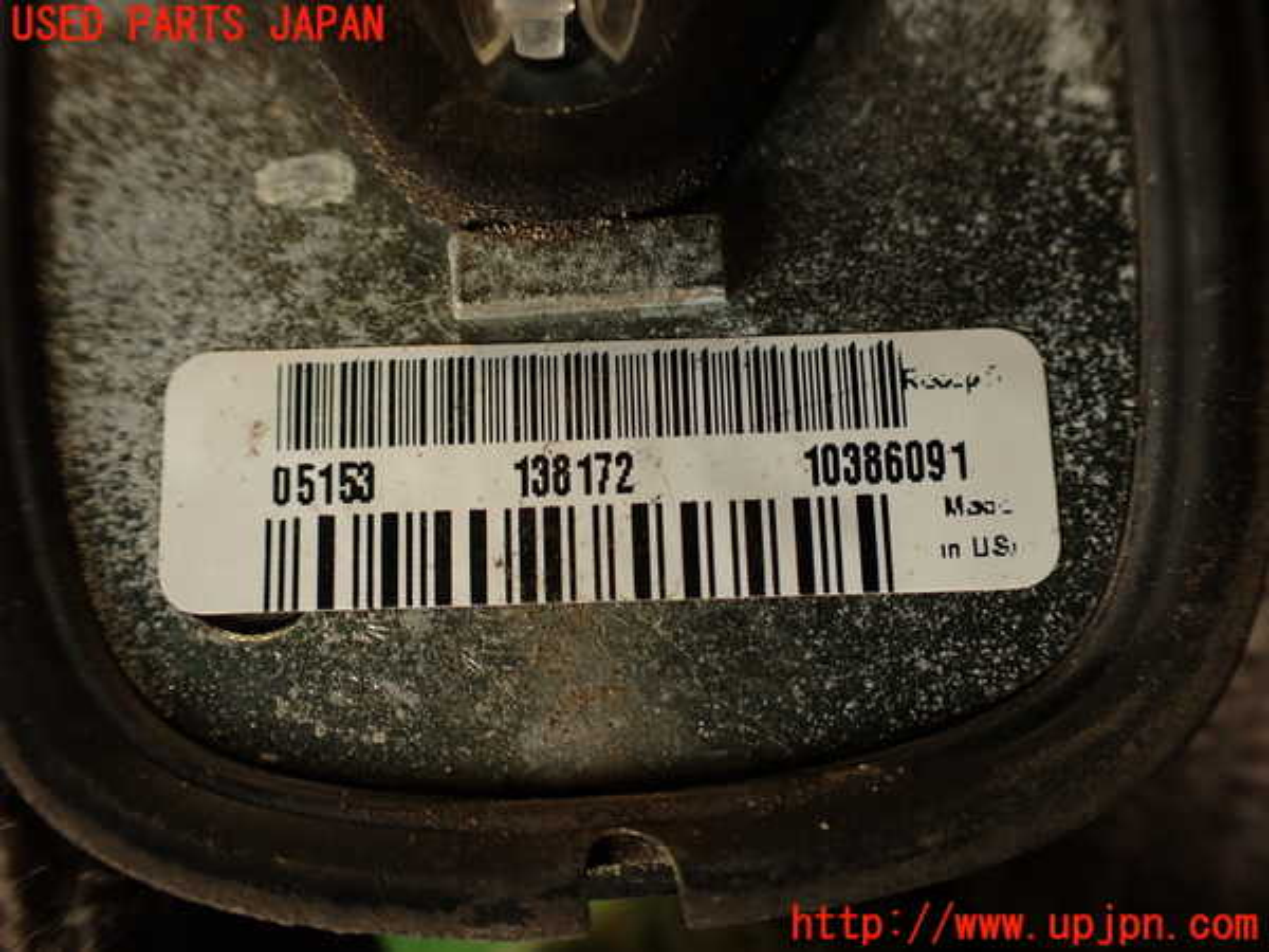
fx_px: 1173
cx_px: 634
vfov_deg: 44.2
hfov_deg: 56.8
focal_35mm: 32
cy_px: 476
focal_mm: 5.79
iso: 160
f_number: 2.4
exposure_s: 1/60
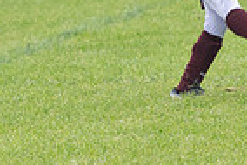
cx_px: 106
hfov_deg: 1.6
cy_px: -76
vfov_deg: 1.1
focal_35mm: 1249
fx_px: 8578
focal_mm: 200
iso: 640
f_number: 5
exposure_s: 1/500
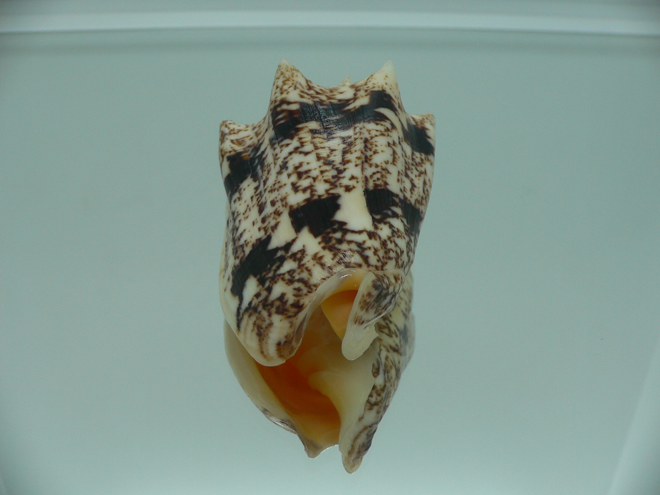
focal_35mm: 35
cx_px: 330
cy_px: 248
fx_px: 667
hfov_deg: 52.6
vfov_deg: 40.7
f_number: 2.8
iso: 80
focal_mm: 4.6
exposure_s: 1/60
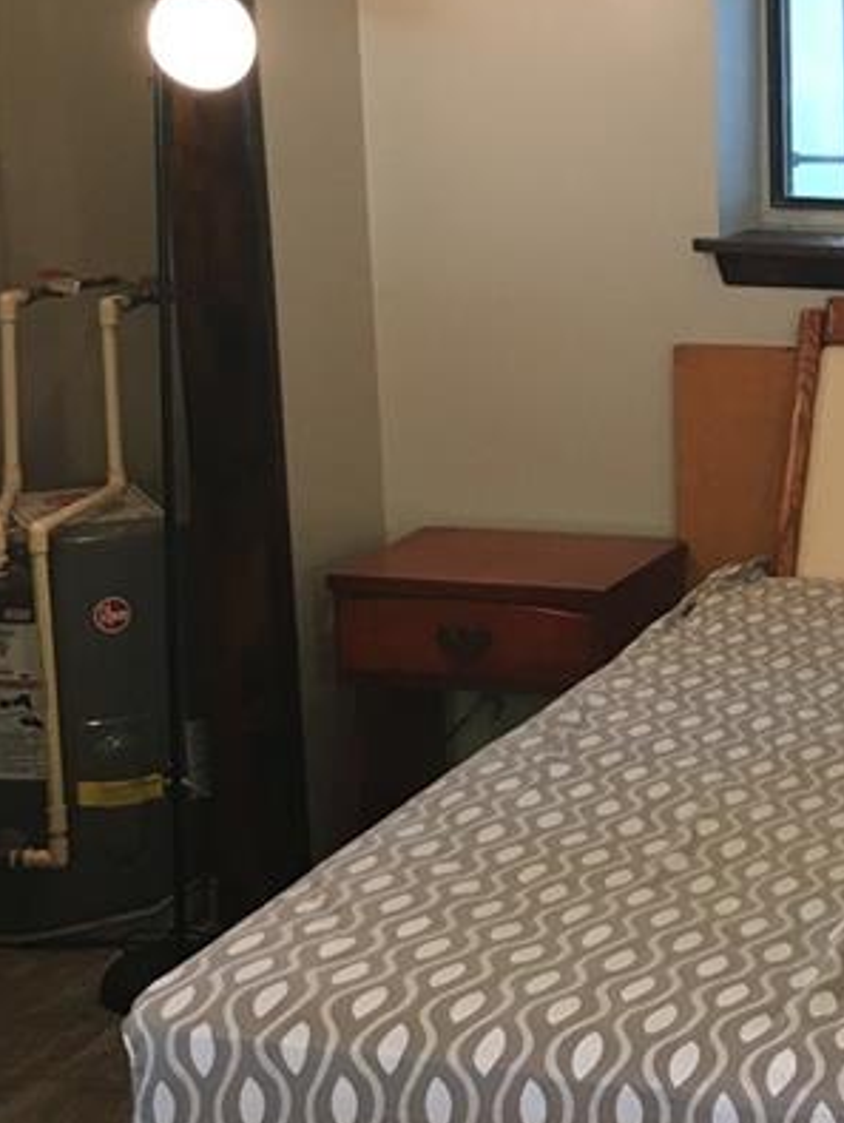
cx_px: 1066
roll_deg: -0.1
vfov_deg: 22.2
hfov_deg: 16.0
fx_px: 2856
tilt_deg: -11.2
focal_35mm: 88
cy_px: 441
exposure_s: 1/30
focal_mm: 4.15
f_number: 2.2
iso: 80
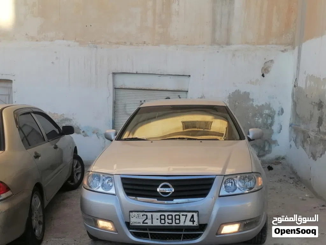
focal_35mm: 44
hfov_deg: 42.9
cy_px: 122
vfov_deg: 32.9
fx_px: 414
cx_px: 163
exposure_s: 1/354
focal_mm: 5.3
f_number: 1.8
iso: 50
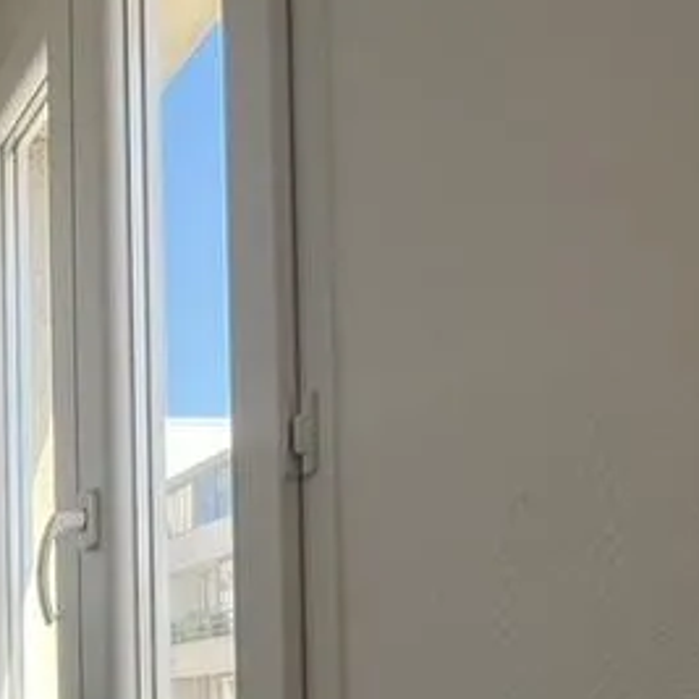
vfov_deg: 34.7
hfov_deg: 29.4
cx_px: -249
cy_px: 707
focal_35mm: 44
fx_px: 1005
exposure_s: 1/199
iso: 32
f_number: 1.8
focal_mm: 1.57
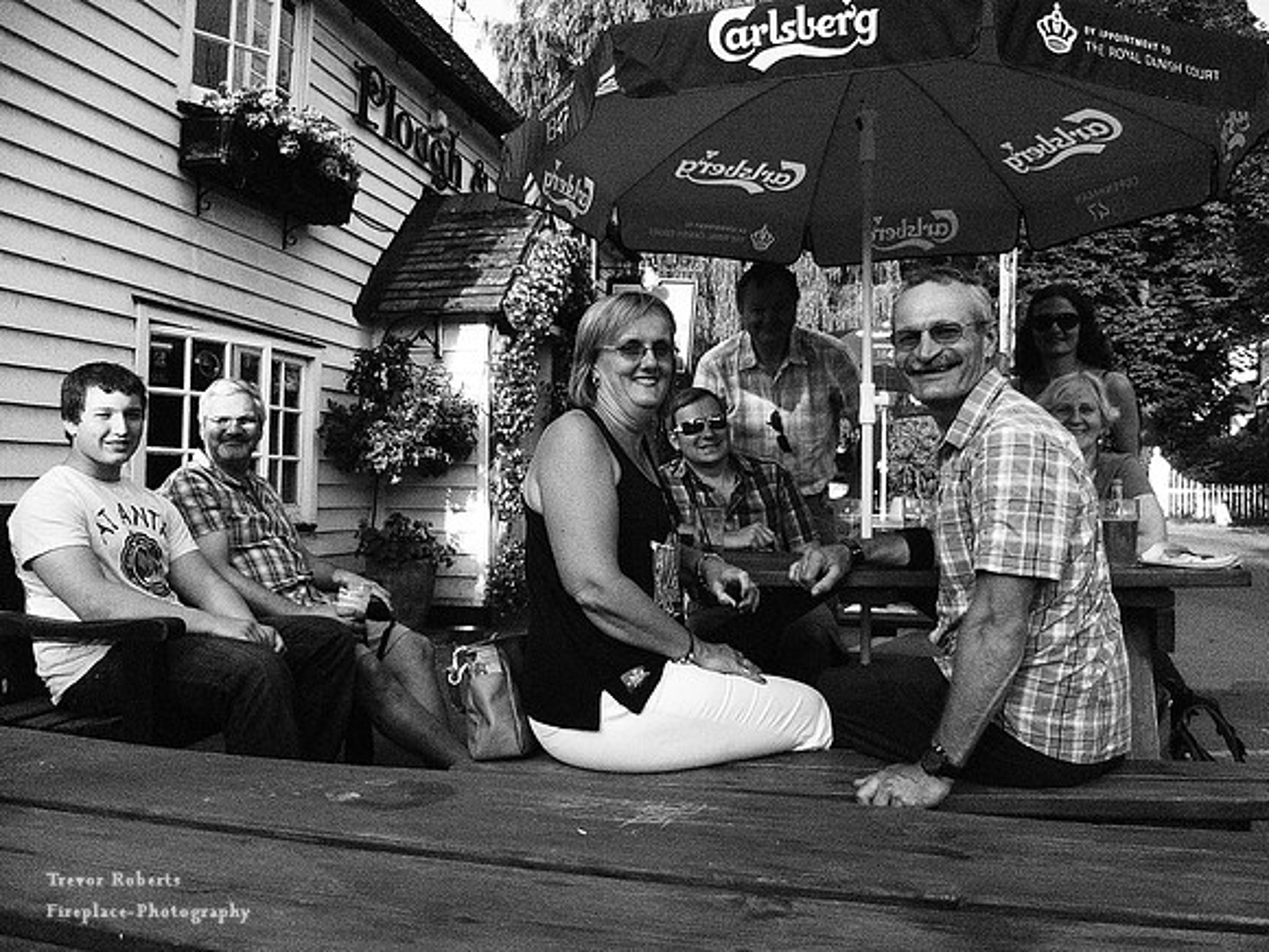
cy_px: 476
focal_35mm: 28
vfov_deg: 49.7
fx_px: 1026
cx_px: 634
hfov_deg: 63.4
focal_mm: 5
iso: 1600
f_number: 9
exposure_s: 1/400
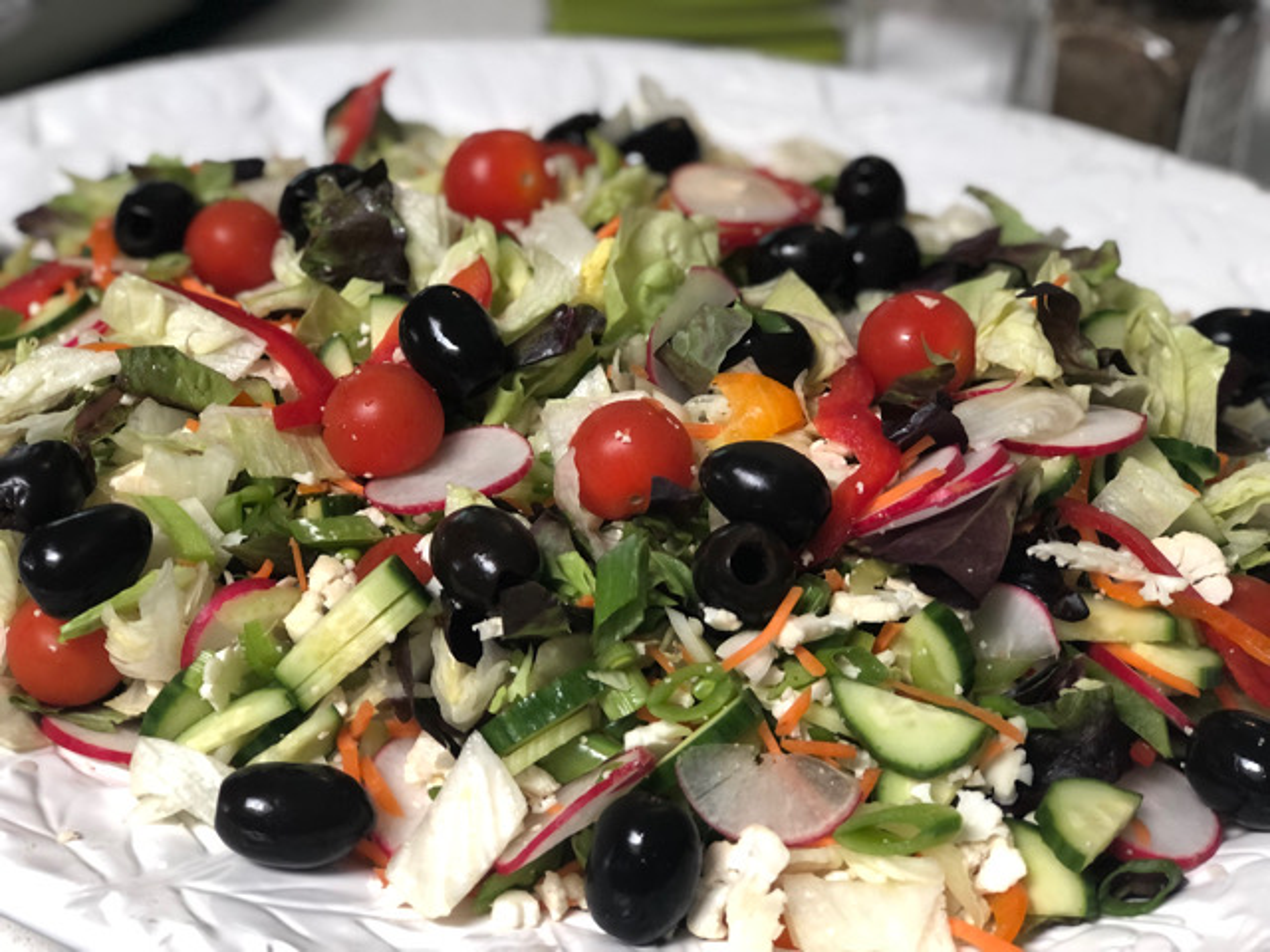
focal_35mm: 57
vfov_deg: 25.7
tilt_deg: -37.0
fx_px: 2091
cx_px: 635
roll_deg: +1.4
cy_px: 476
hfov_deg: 33.8
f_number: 2.8
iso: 125
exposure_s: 1/30
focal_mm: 6.6
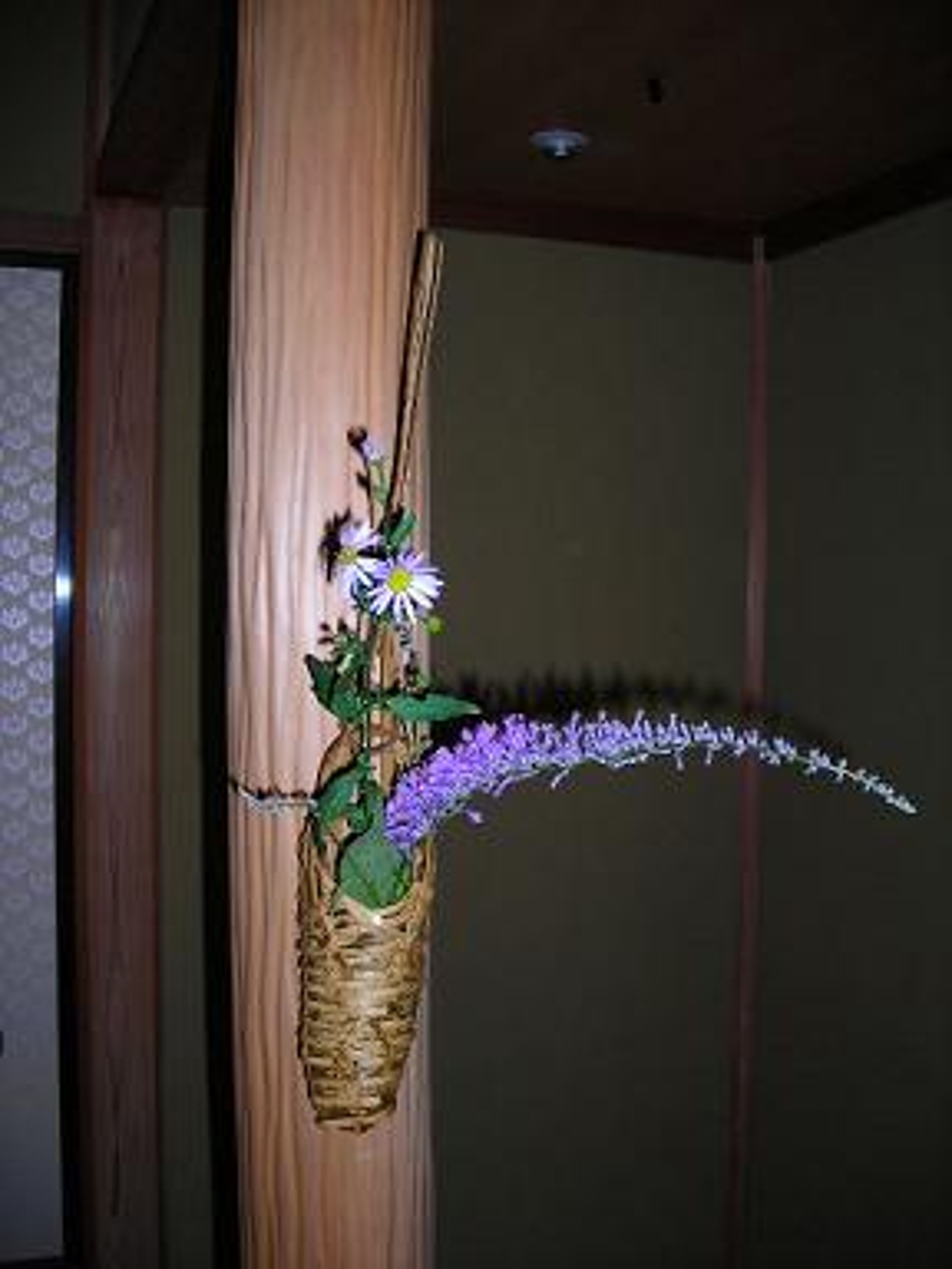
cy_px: 634
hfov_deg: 37.7
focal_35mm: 38
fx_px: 1393
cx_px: 476
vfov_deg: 49.0
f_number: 3.2
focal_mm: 6.3
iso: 50
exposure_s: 1/60.1
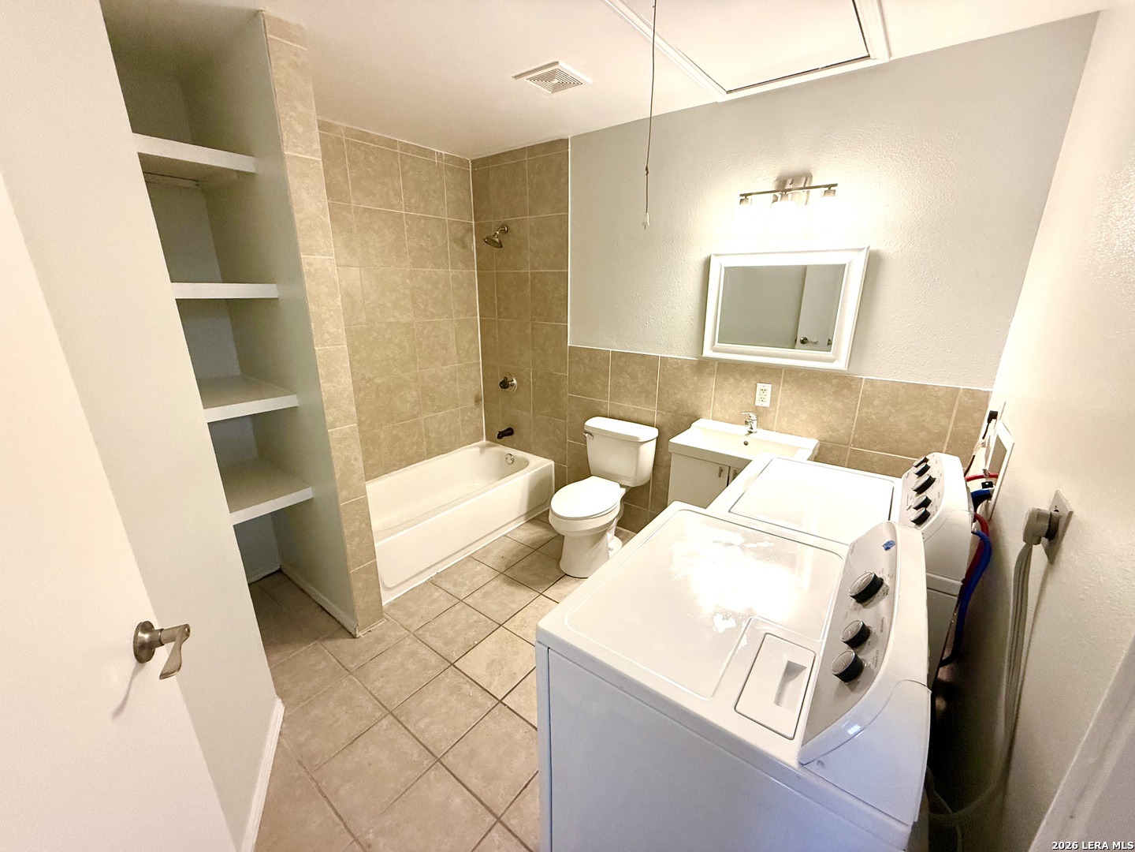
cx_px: 568
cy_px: 426
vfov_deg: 85.7
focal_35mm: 14
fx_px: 459
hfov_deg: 102.1
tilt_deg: -16.0
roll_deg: -0.2
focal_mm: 2.22
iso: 320
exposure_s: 1/120
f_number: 2.2
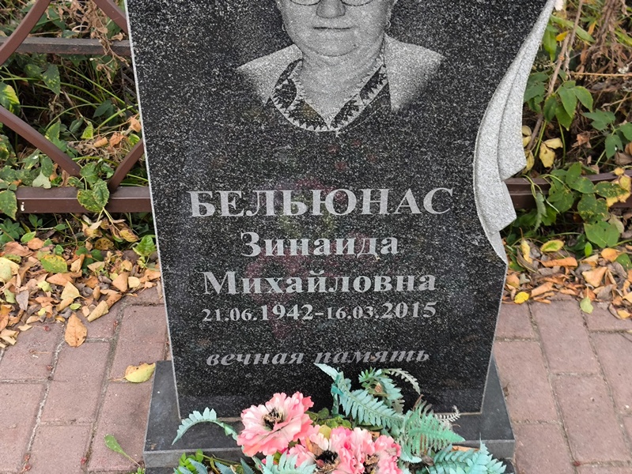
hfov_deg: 38.2
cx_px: 316
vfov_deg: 29.1
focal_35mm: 50
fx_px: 913
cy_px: 237
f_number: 1.7
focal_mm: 4.71
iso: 125
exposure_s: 1/60
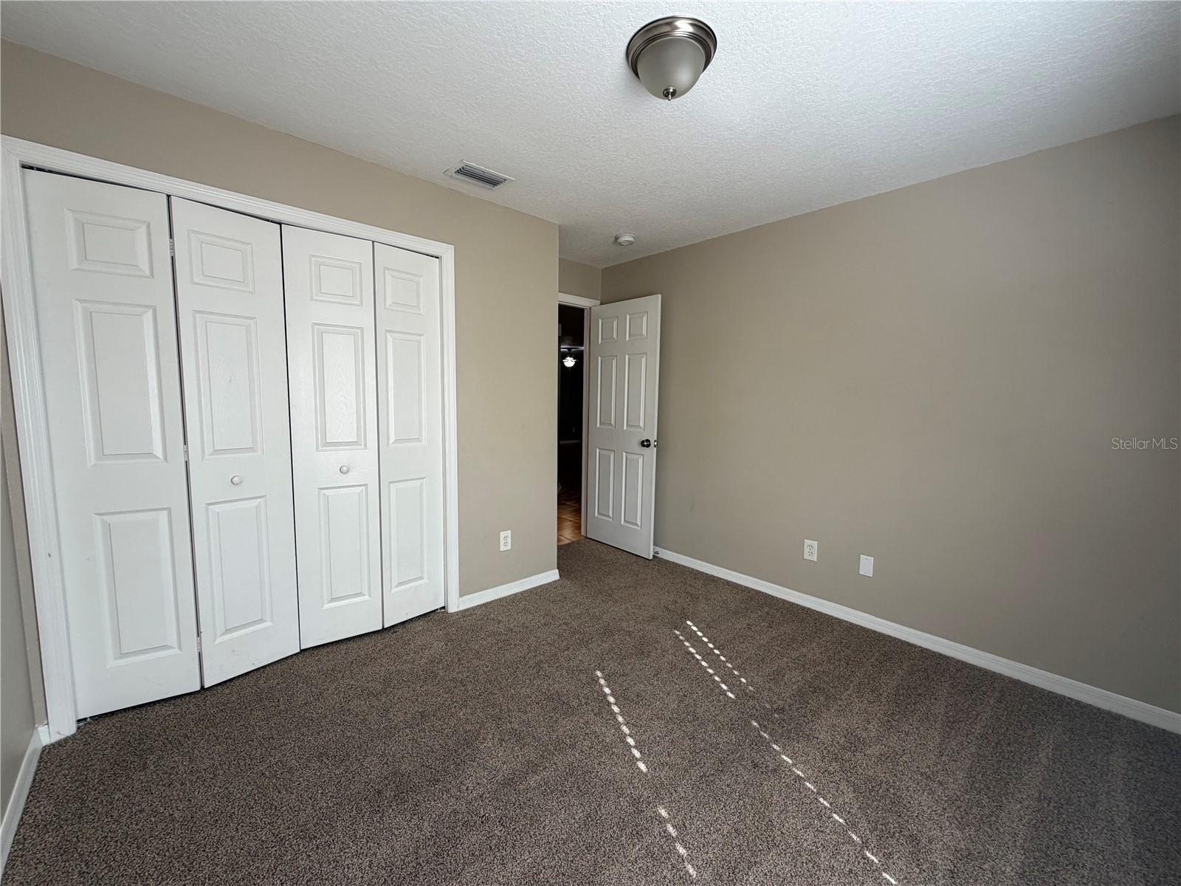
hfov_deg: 102.1
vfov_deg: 85.7
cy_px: 443
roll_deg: -0.7
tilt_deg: -6.5
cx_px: 590
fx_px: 478
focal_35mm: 14
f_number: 2.2
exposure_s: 1/121
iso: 80
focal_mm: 2.22
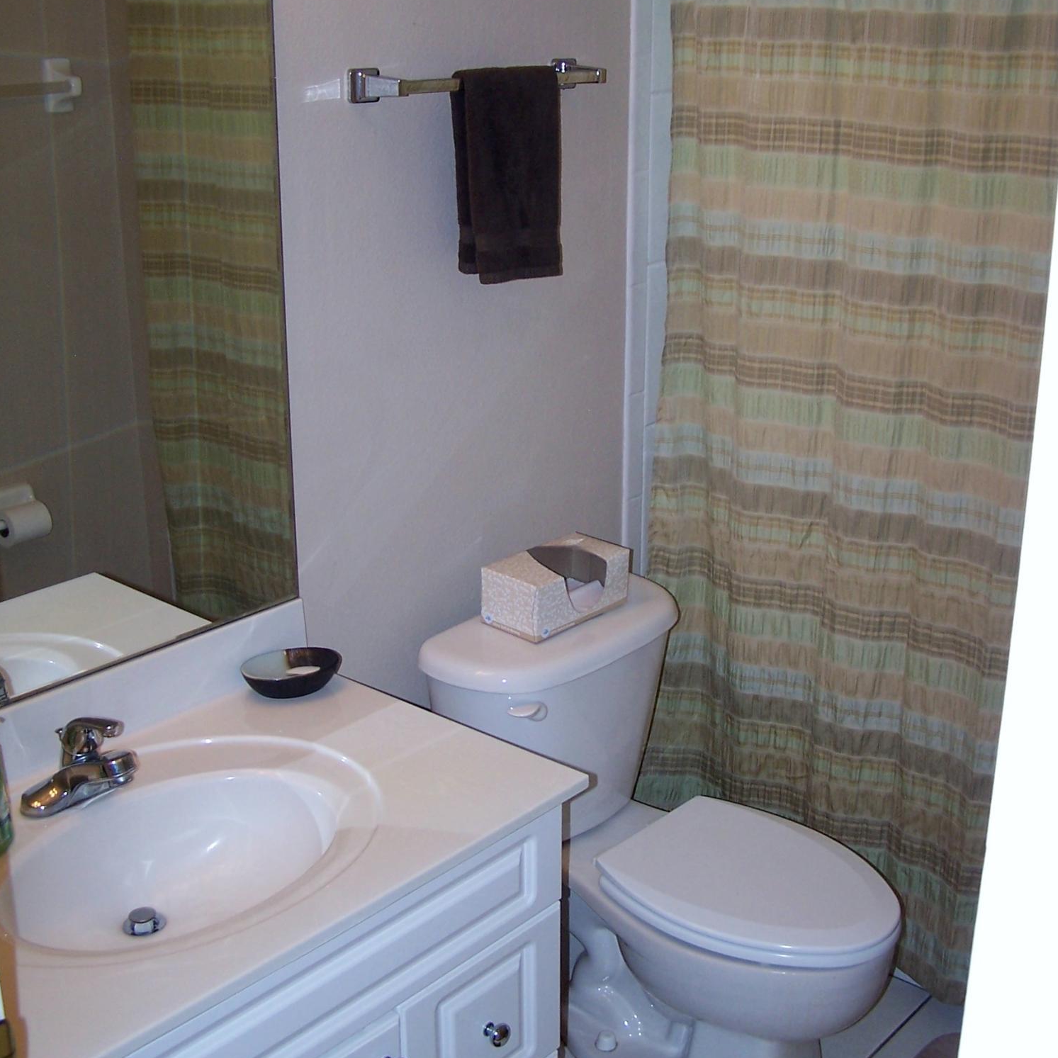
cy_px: 494
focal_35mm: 45
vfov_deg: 37.5
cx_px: 529
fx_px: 1556
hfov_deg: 37.6
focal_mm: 6.3
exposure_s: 1/60
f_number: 2.8
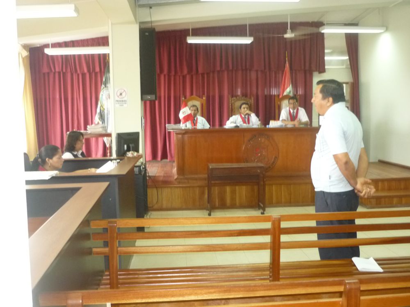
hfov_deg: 52.6
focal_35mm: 35
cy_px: 154
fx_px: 415
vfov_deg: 40.7
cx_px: 205
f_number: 2.8
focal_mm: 5.5
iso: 400
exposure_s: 1/30
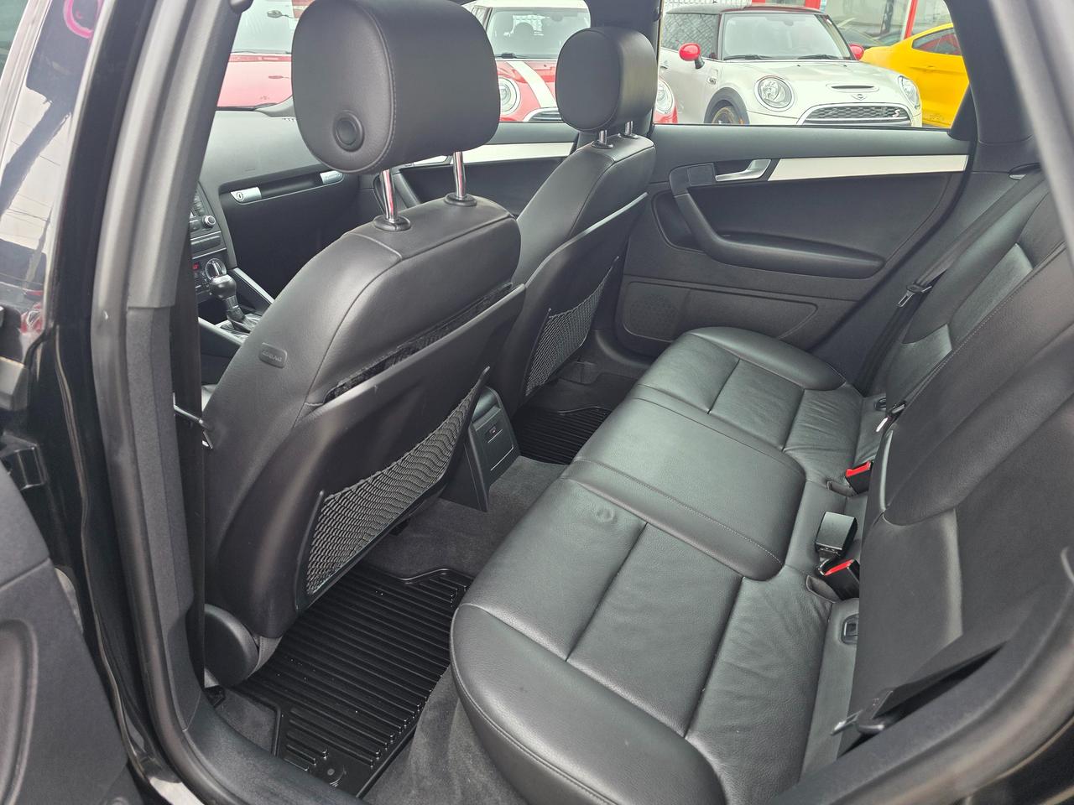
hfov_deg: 73.9
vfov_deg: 58.9
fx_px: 714
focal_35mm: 23
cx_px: 537
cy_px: 402
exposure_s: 1/180
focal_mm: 6.3
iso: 50
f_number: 1.7
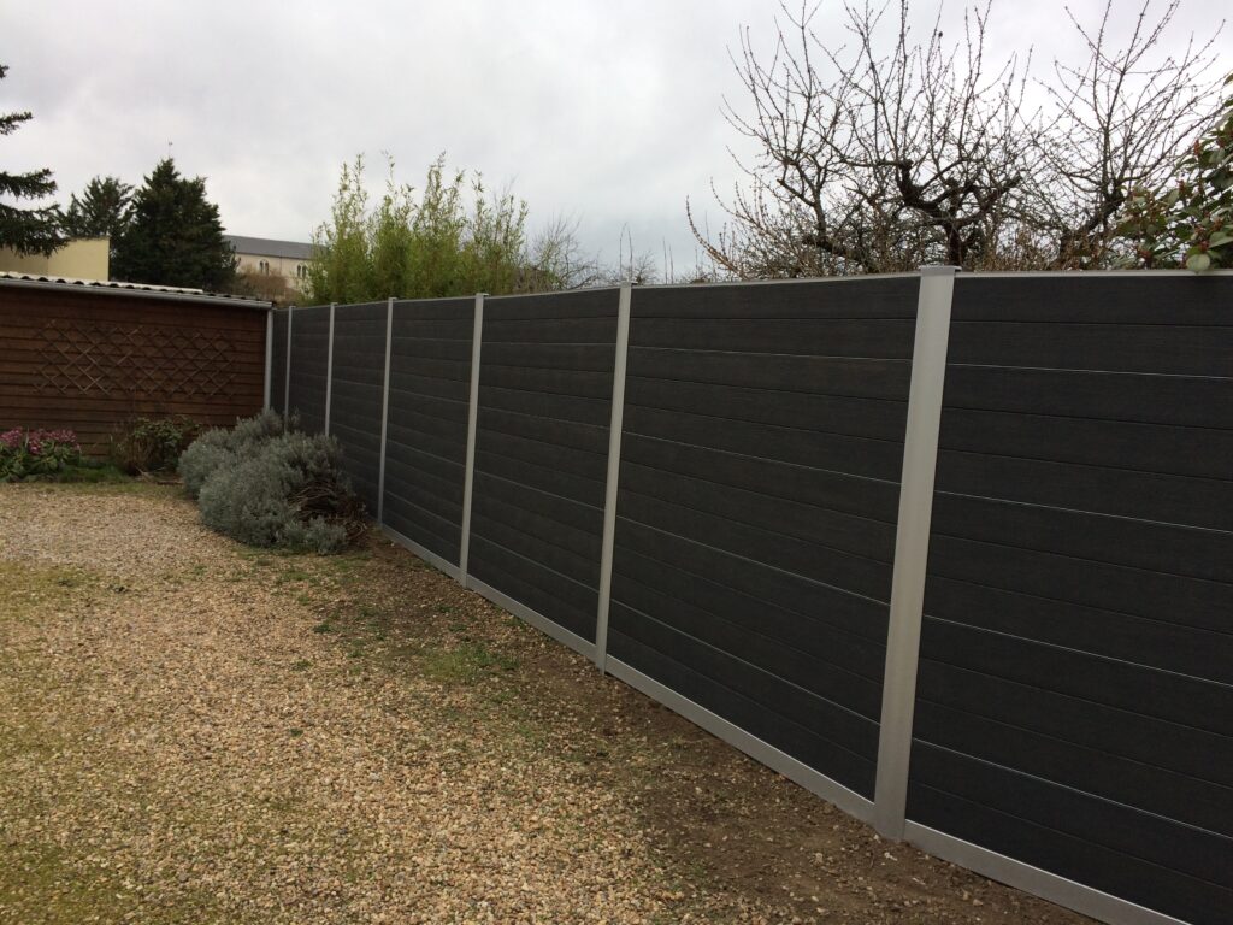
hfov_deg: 61.7
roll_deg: -2.7
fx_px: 1033
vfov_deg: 48.2
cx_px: 616
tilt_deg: -5.1
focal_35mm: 29
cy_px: 462
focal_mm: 4.15
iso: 32
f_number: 2.2
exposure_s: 1/214
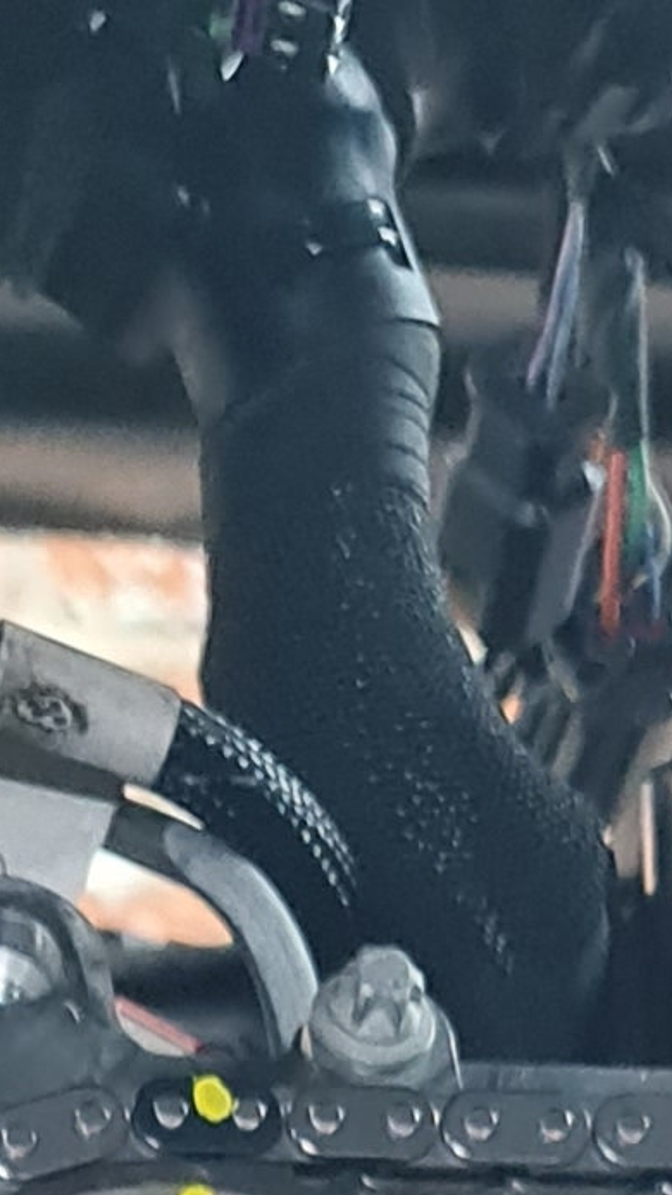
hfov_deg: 7.7
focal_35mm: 157
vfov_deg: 10.8
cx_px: 150
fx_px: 4977
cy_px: 3196
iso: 500
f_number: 1.8
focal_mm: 7
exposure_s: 1/50
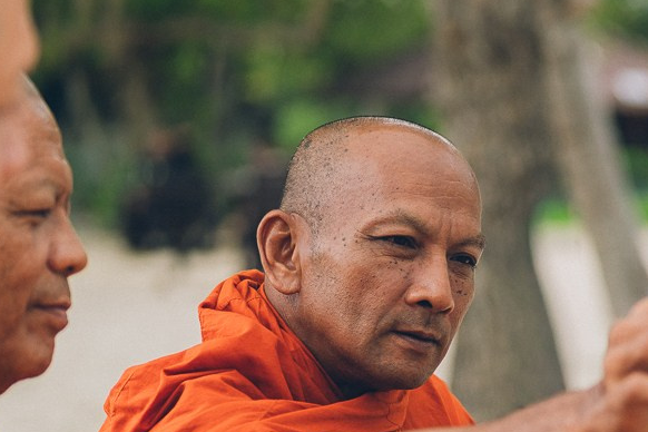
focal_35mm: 176
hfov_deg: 11.3
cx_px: 931
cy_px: 272
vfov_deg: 7.8
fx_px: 3168
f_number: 1.6
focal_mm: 50
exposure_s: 1/500
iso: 125
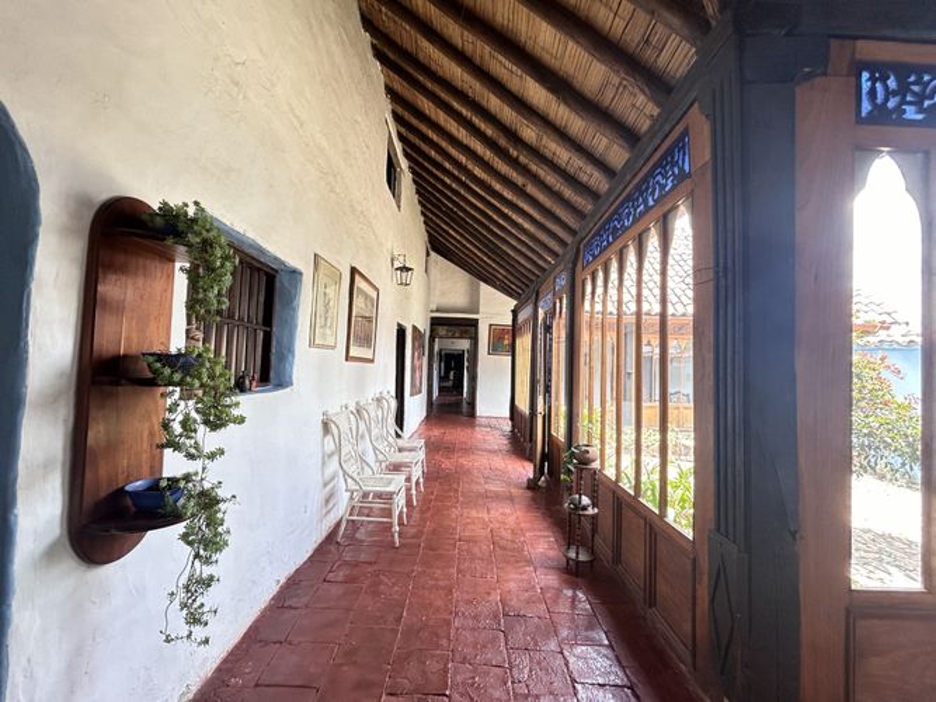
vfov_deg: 85.7
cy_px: 351
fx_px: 378
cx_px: 468
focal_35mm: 14
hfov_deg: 102.1
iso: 160
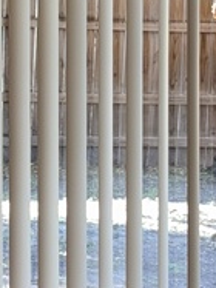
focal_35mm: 185
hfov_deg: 7.9
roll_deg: -0.3
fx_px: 1541
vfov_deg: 10.6
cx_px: -35
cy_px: 20
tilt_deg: -3.4
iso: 64
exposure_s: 1/34
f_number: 1.78
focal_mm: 6.76
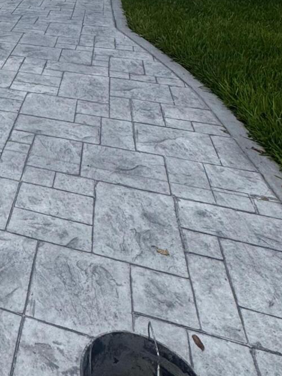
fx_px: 456
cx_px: -42
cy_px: -48
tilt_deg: -5.0
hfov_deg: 30.1
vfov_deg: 36.9
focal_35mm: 42
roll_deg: -0.5
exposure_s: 1/2208
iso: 50
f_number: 2.2
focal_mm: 2.22
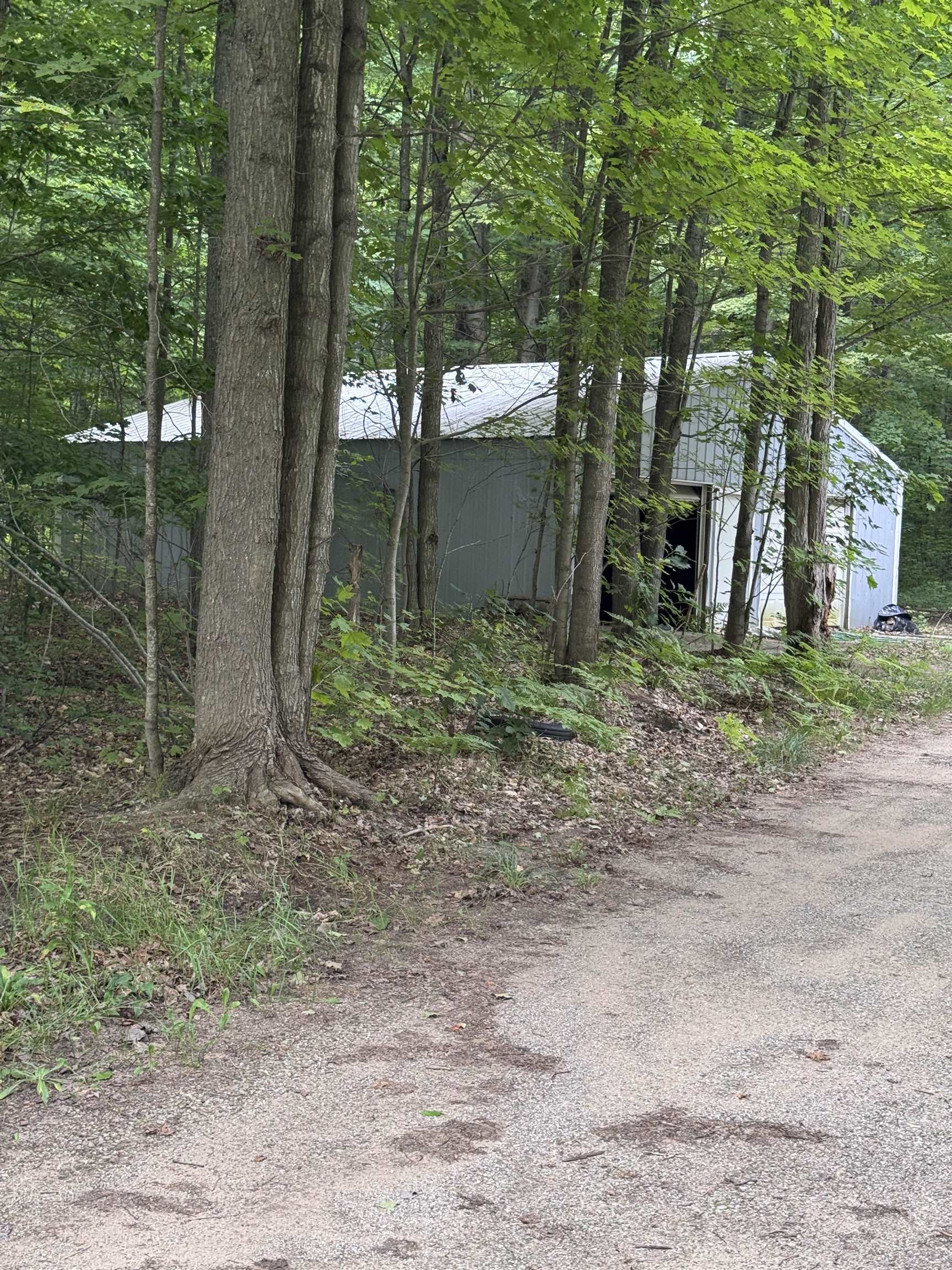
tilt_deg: -1.8
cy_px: 635
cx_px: 476
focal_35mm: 48
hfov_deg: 30.3
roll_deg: -1.4
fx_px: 1760
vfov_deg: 39.7
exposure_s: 1/68
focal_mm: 6.76
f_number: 1.78
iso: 100
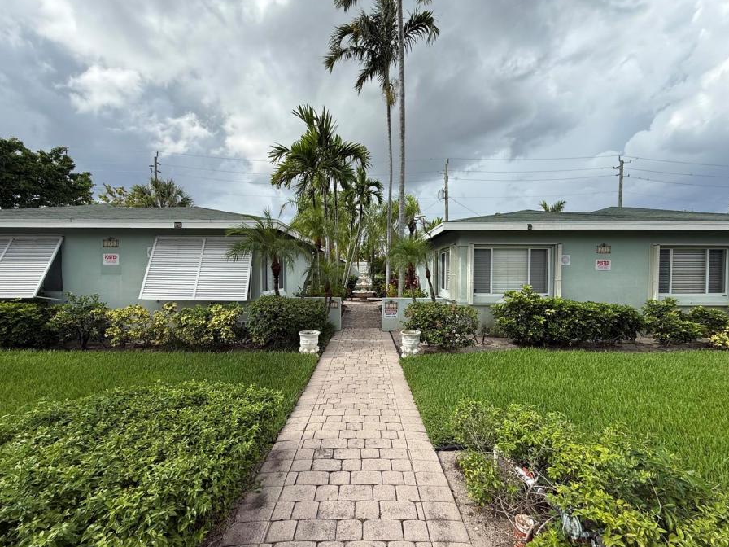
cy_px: 282
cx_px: 377
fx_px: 316
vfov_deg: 81.7
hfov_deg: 98.1
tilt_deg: -0.7
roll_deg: +0.0
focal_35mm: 15
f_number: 2.2
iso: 50
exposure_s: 1/1050
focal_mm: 2.22
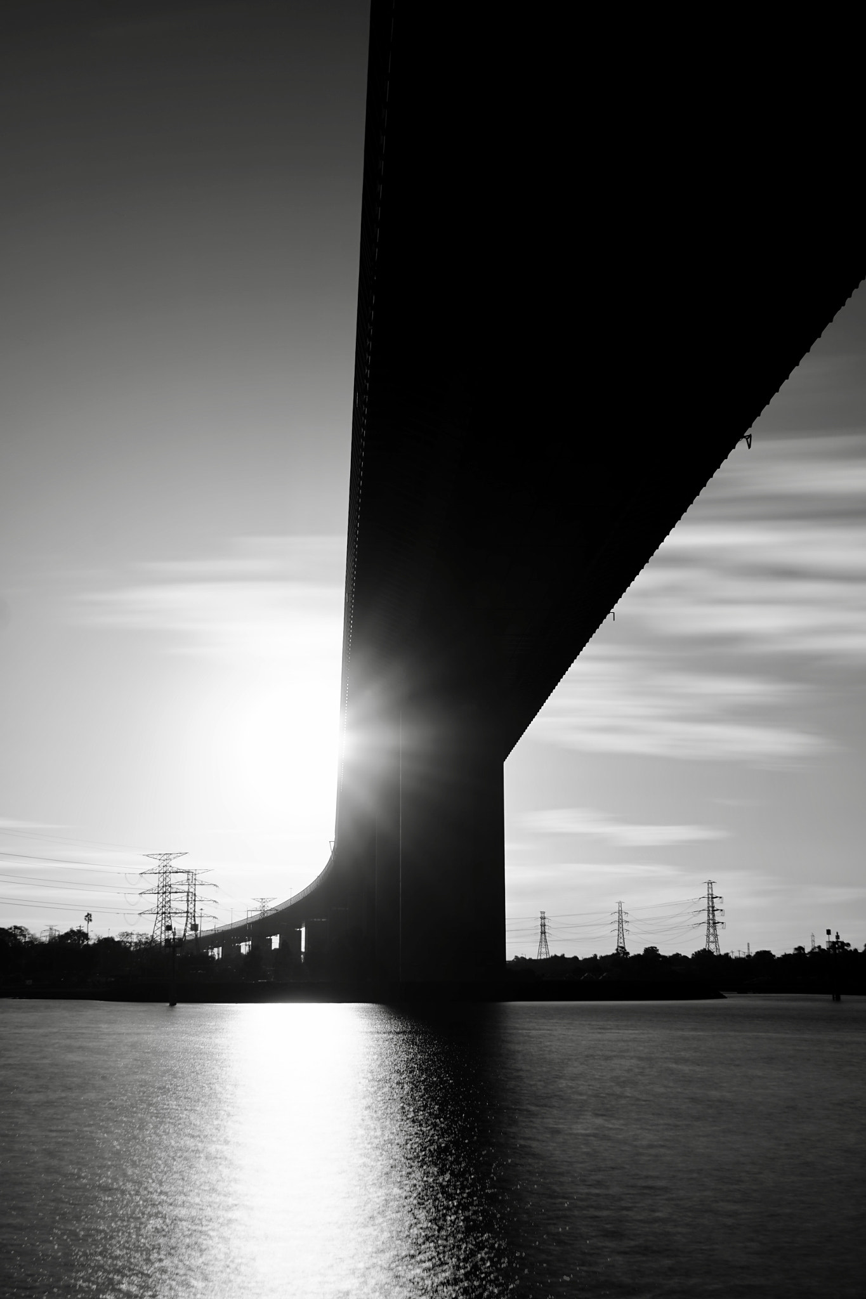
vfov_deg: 46.4
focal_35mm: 42
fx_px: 1516
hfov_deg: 31.9
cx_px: 433
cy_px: 650
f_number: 8
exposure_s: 1/1250
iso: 100
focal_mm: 28
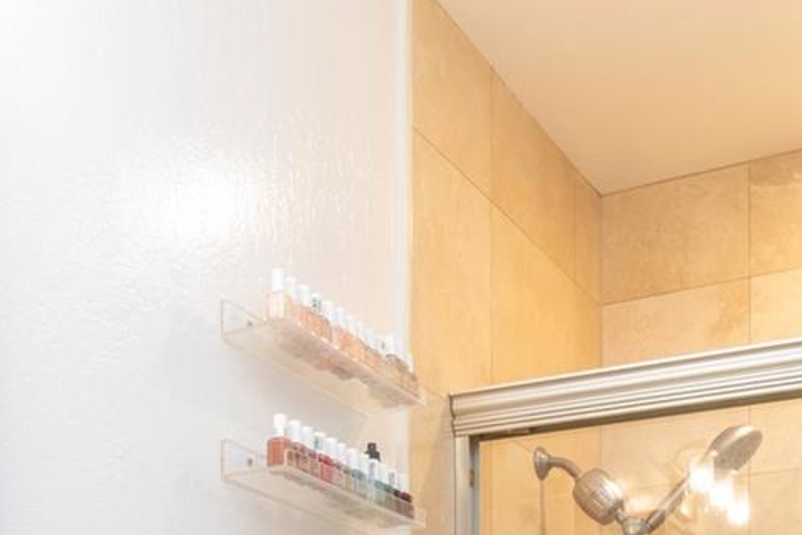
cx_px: 449
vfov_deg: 20.1
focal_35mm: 57
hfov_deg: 35.0
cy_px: 829
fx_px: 1270
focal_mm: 12
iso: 200
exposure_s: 1/5
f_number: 8
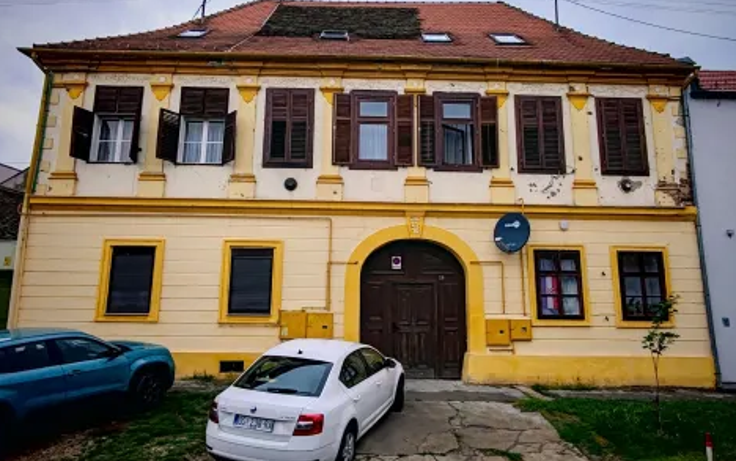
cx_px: 370
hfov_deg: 72.5
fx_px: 502
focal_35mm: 25
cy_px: 203
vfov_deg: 49.2
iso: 50
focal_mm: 1.96
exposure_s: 1/1200
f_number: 2.2
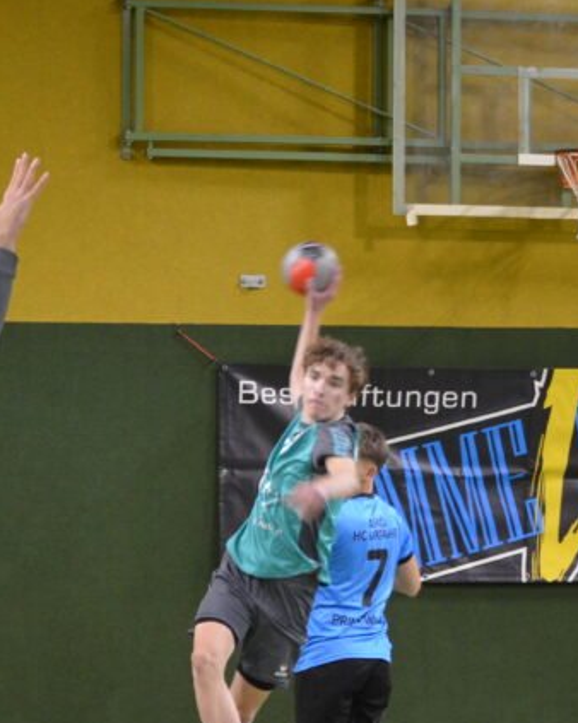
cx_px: 215
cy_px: 535
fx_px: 4004
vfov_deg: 10.3
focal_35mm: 187
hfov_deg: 8.3
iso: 1600
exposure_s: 1/160
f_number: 4
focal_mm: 55
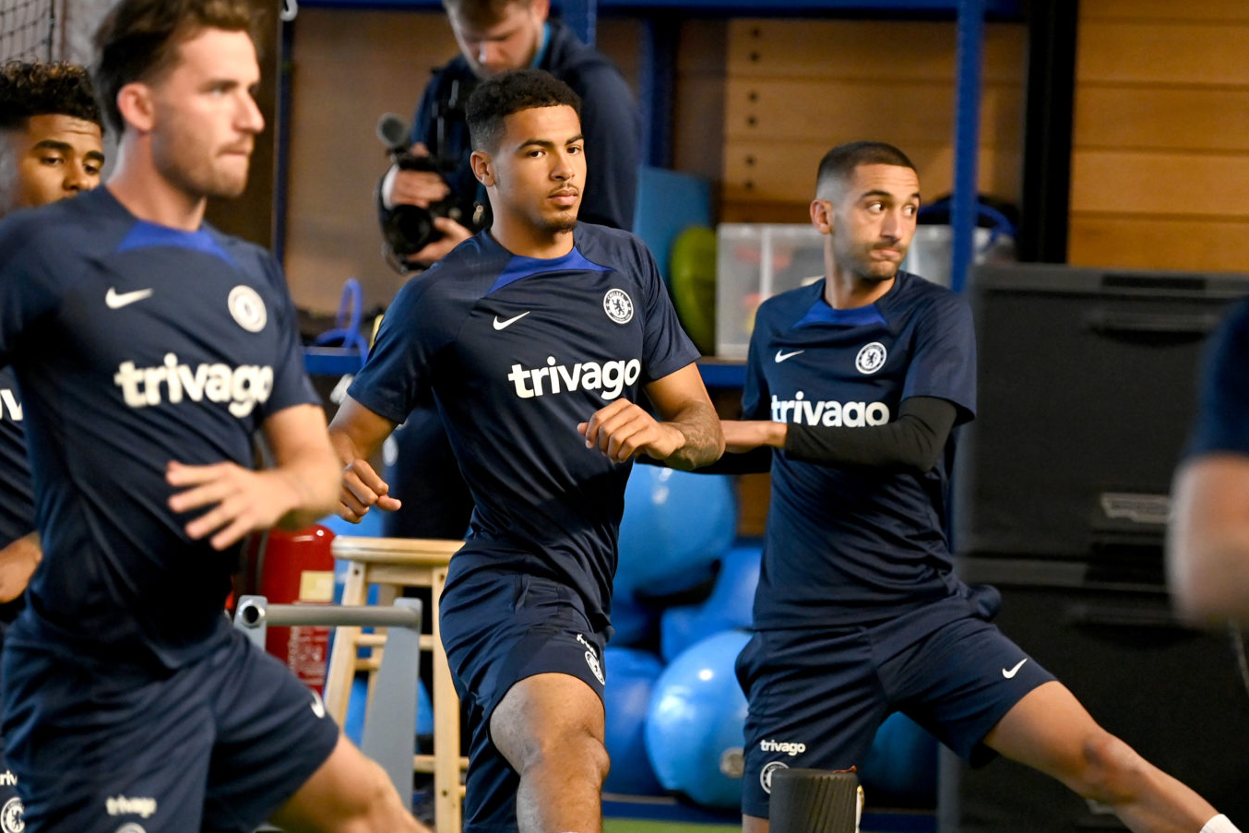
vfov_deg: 5.7
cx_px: 532
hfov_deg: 8.5
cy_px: 475
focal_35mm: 241
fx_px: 8362
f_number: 2.8
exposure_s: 1/500
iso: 5000
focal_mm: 170
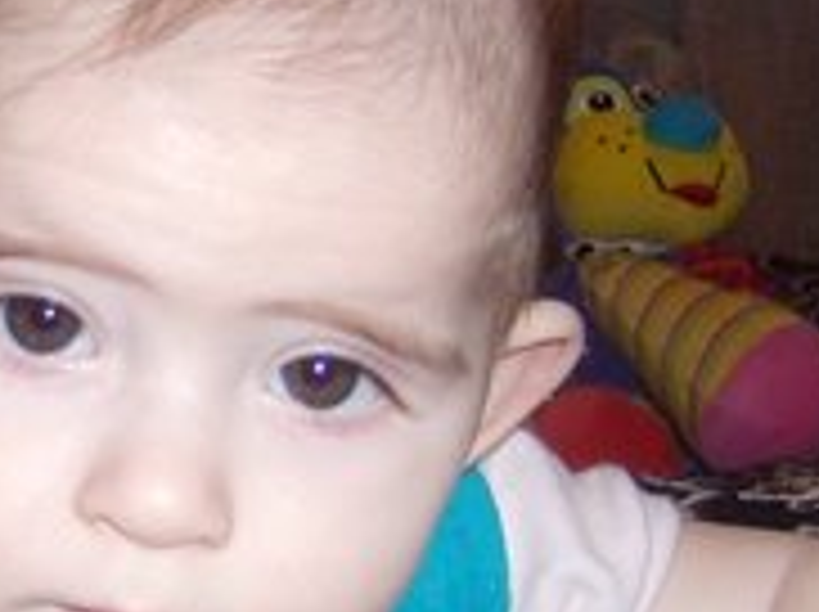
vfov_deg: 16.5
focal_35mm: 89
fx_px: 2103
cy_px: 367
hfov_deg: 21.2
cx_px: -14
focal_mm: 6
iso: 200
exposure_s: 1/60
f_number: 2.8
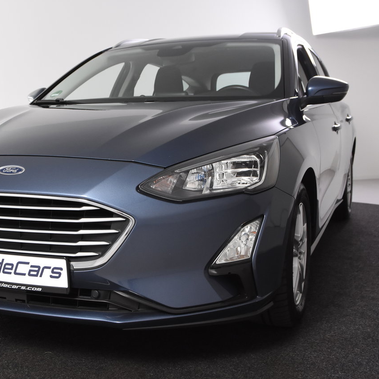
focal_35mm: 50
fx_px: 619
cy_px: 189
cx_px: 124
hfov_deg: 33.7
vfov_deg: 34.0
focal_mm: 26
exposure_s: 1/100
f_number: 5
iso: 1600
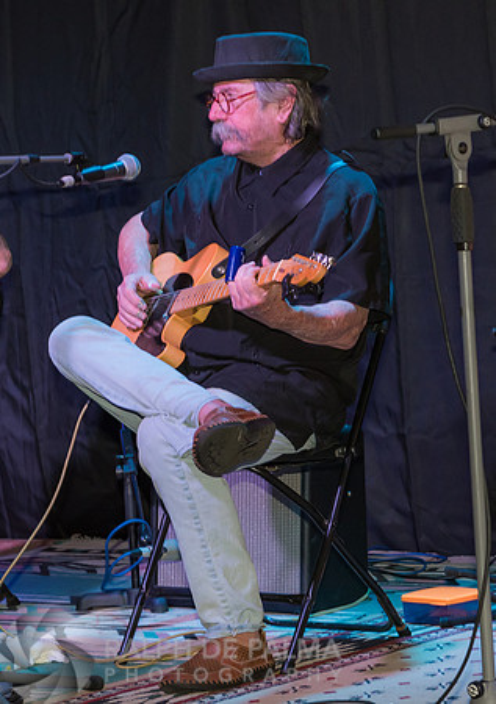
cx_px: 375
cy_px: 311
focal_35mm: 139
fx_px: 2770
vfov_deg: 14.5
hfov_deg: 10.2
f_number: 5
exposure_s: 1/160
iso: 1000
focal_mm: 70
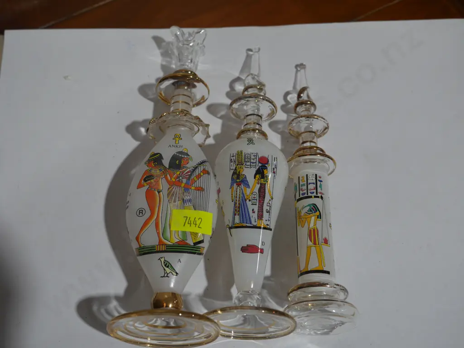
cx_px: 232
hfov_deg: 41.2
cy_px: 174
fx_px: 617
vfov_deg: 31.5
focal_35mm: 46
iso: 200
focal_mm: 23
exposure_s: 1/60
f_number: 5.1
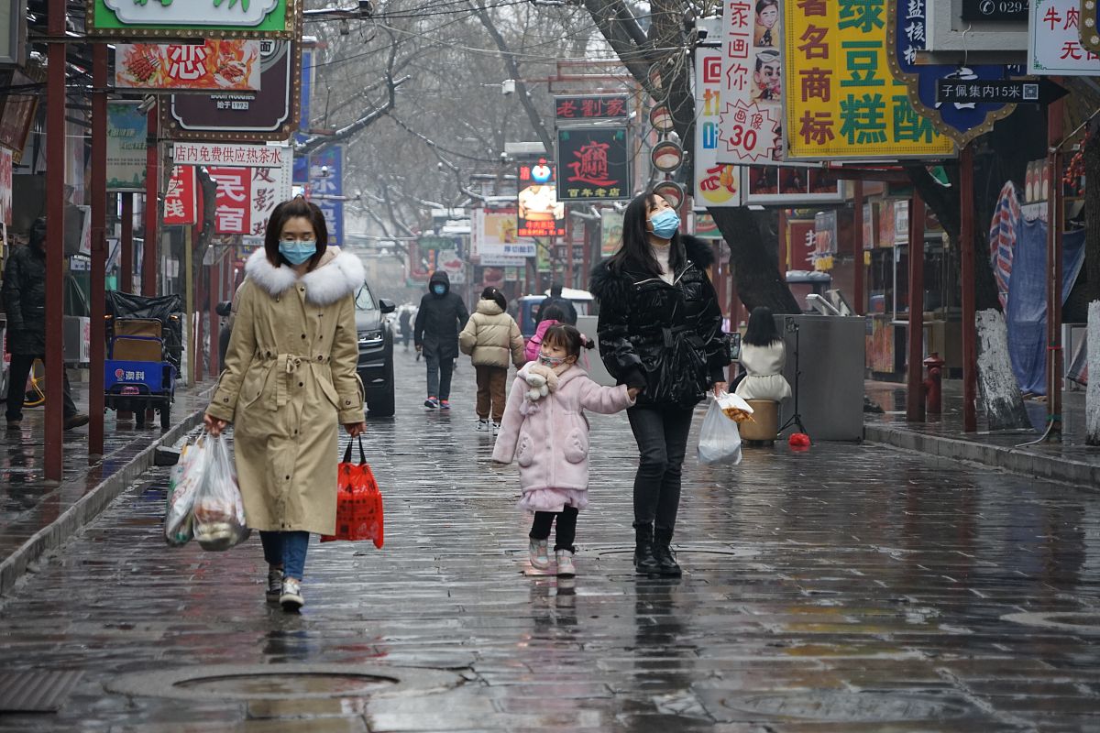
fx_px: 4308
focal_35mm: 141
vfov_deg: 9.7
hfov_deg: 14.6
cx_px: 550
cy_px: 366
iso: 1250
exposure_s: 1/200
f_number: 6.3
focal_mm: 141
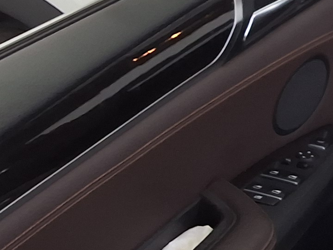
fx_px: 1222
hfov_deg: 13.3
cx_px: 673
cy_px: -59
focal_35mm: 127
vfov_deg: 11.4
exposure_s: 1/120
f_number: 1.9
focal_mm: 2.91
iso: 40
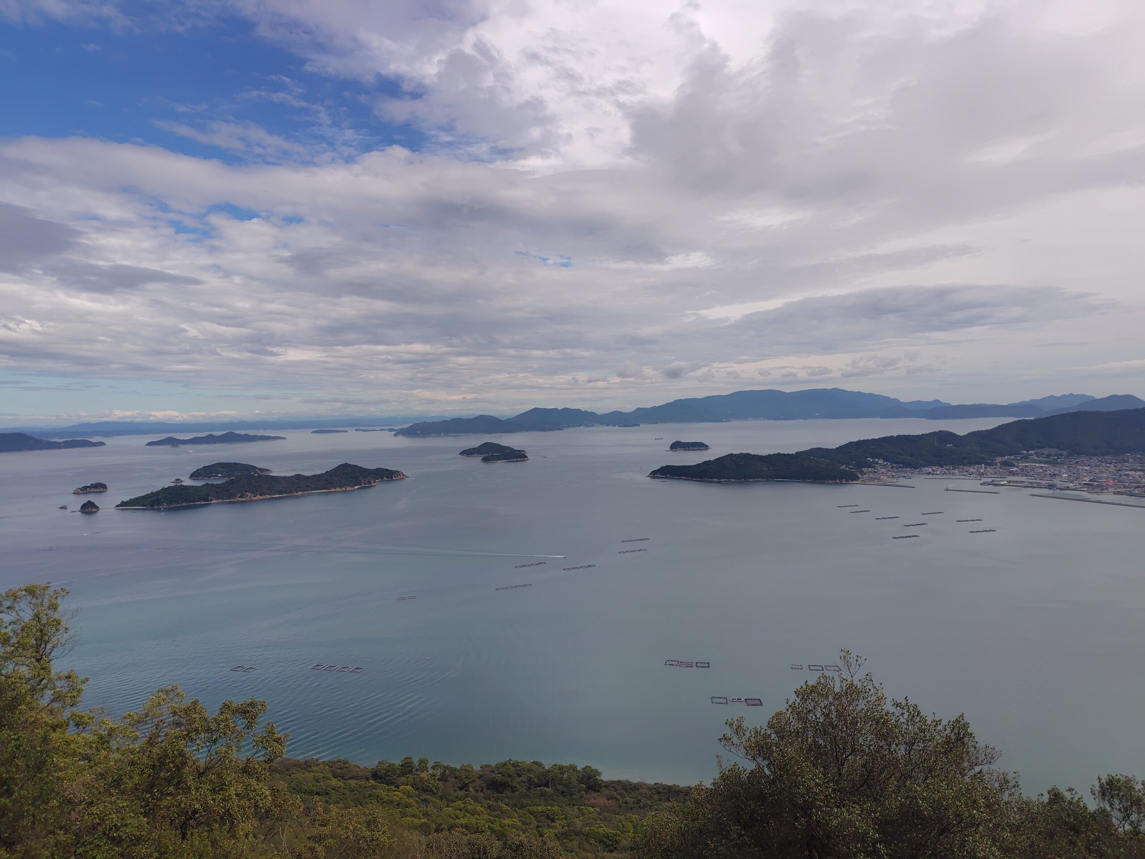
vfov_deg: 58.9
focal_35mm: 23
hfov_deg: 73.9
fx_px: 761
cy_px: 430
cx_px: 572
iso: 50
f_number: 1.9
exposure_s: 1/2247
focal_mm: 5.6
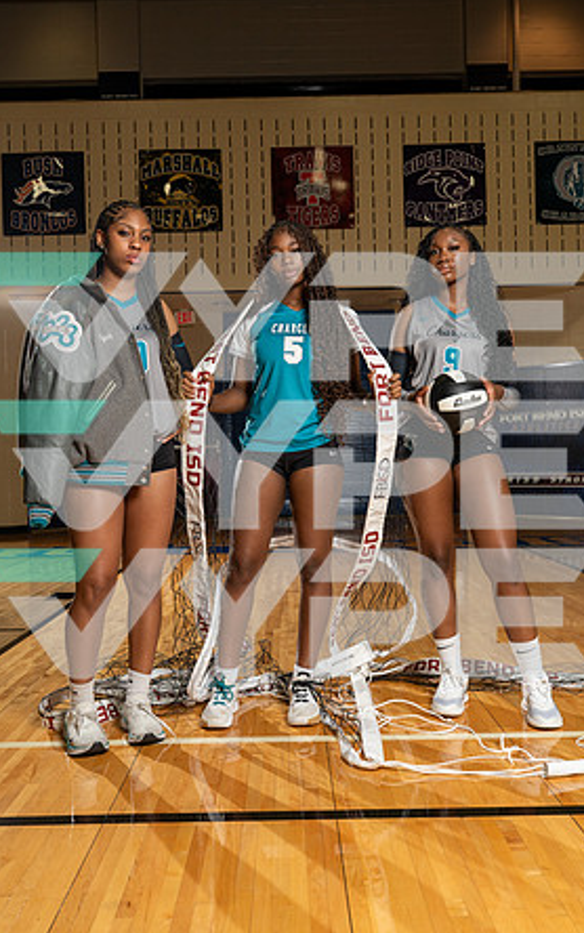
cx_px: 290
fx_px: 814
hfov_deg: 39.5
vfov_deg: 59.6
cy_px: 466
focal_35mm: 32
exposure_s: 1/250
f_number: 5.6
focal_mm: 31
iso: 500
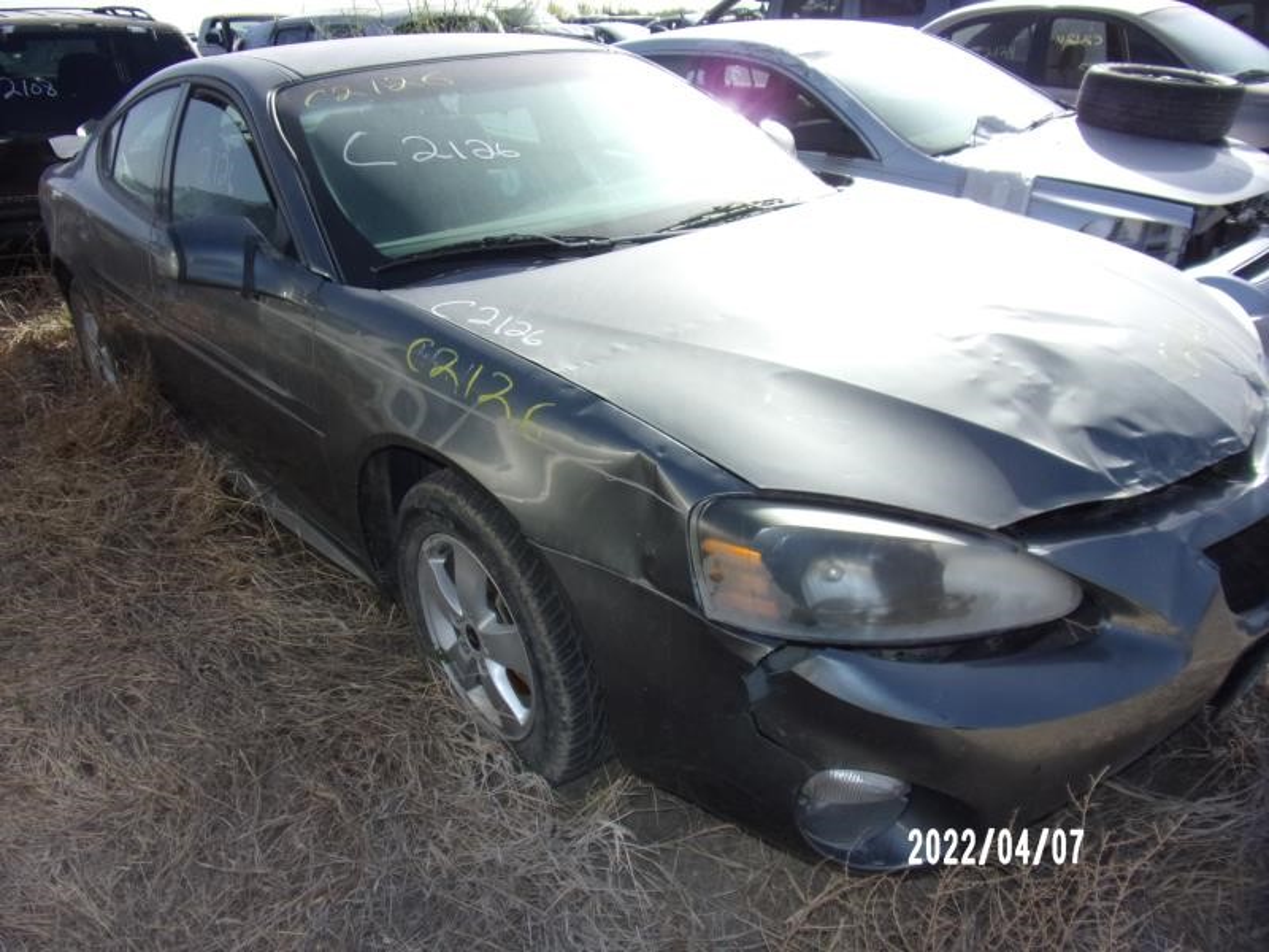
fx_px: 880
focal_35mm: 24
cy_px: 476
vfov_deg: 56.8
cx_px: 634
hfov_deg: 71.6
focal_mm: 4.3
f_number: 3.3
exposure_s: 1/750
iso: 80
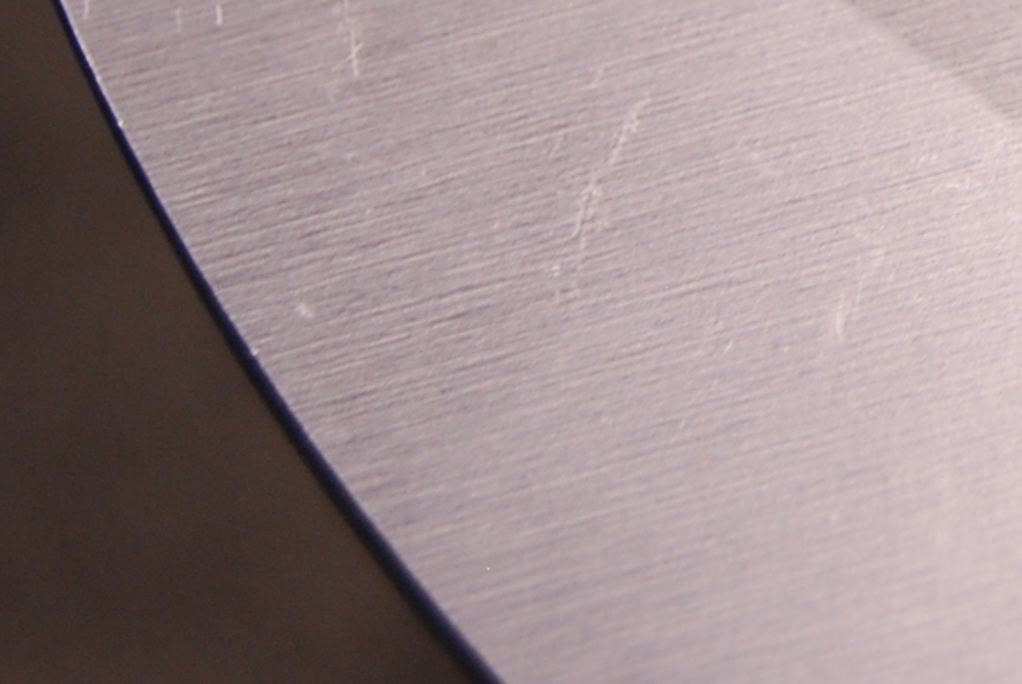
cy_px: -309
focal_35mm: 173
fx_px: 4906
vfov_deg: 7.8
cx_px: 1187
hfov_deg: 11.7
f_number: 4.8
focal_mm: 35
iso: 360
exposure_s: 1/30
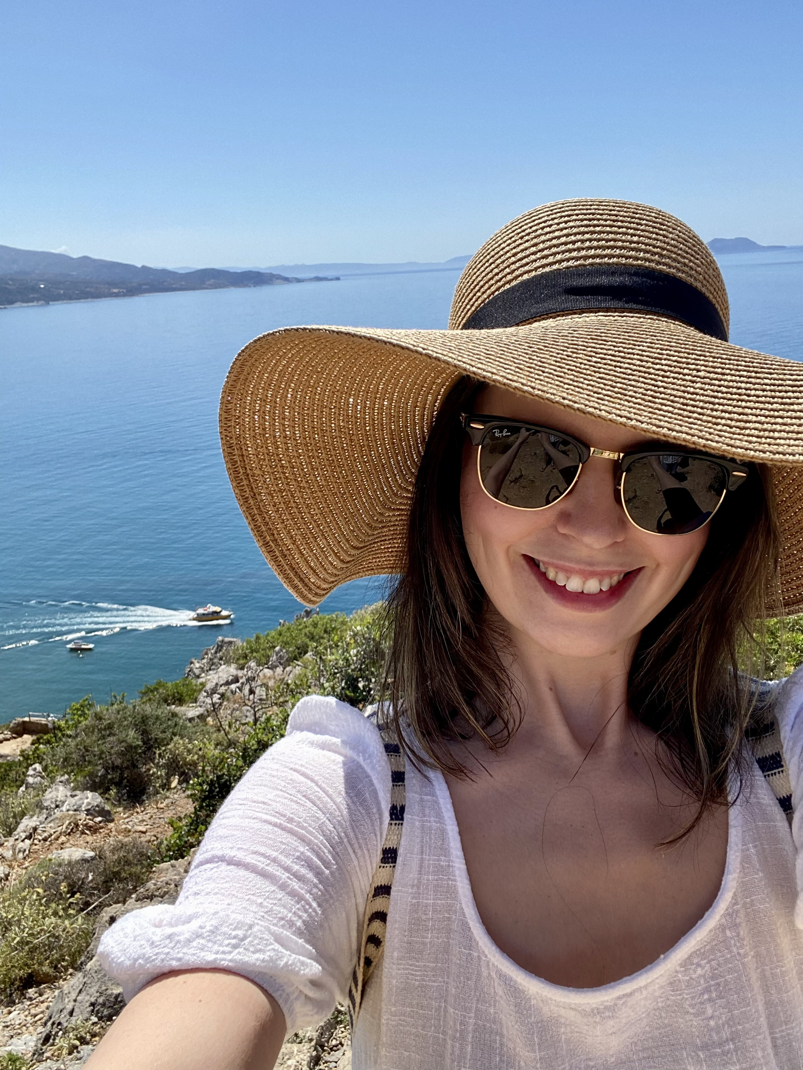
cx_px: 402
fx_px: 928
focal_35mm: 30
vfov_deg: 60.0
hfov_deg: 46.8
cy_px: 535
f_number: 2.2
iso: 25
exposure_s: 1/447
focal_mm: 2.71
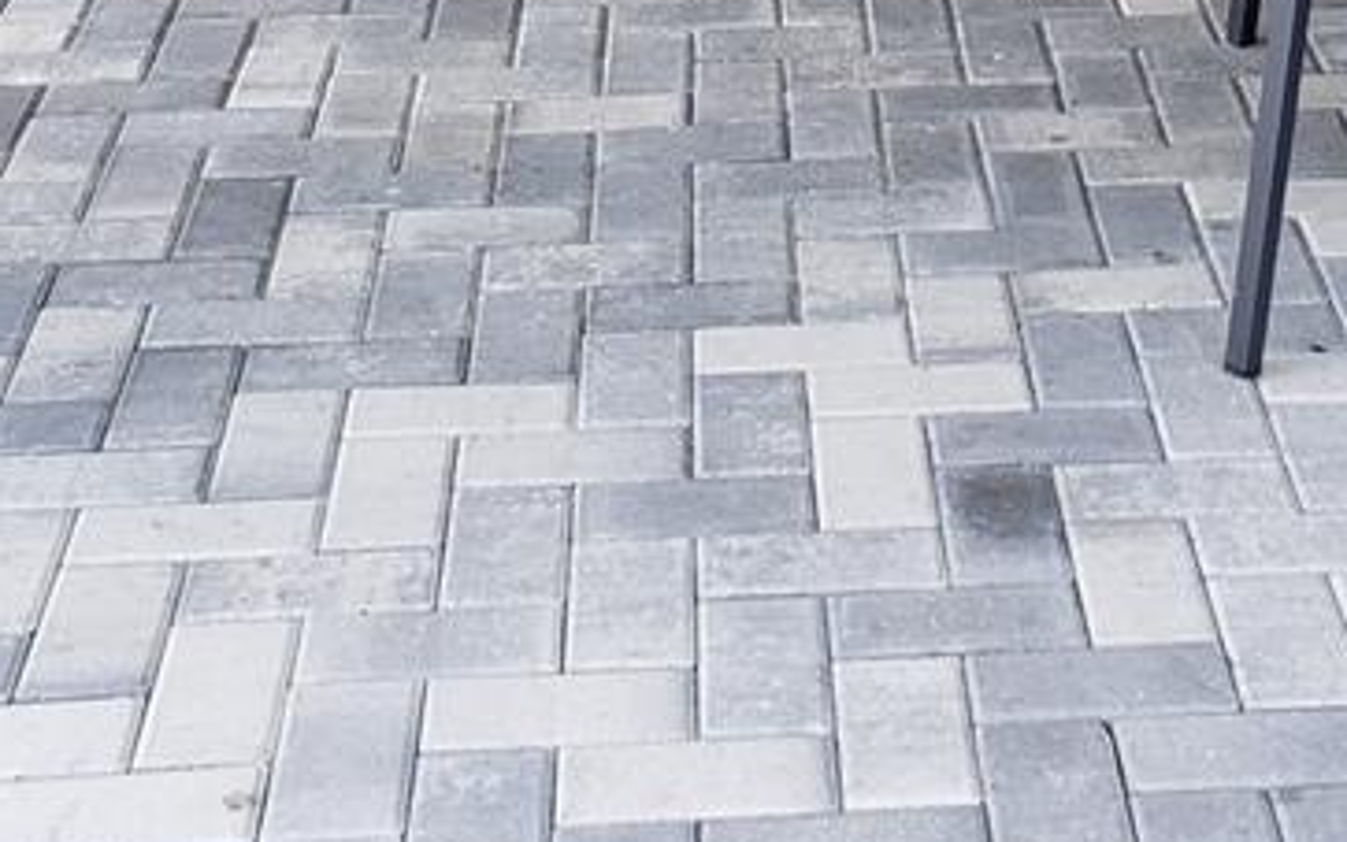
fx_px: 3341
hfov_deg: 22.5
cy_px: -1035
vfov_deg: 12.1
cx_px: 1061
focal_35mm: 91
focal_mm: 4.3
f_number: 2.4
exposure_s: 1/100
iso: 50
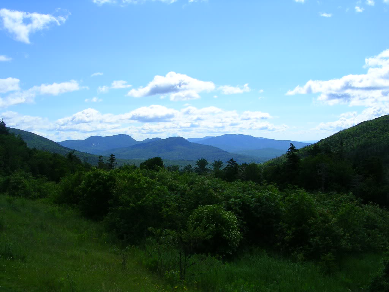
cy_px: 146
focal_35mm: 38
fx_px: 427
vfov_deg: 37.7
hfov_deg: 49.0
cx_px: 194
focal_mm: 5.8
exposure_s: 1/382
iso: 50
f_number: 5.6
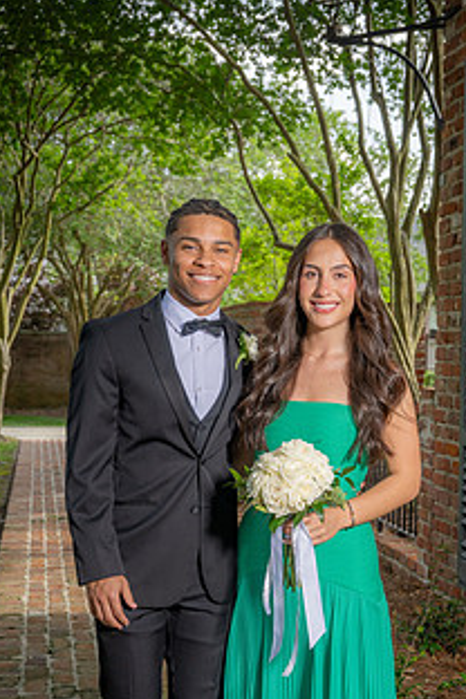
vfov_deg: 32.0
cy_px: 497
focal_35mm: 62
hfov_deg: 21.9
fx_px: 1204
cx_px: 287
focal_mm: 43
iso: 100
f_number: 5.6
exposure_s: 1/160
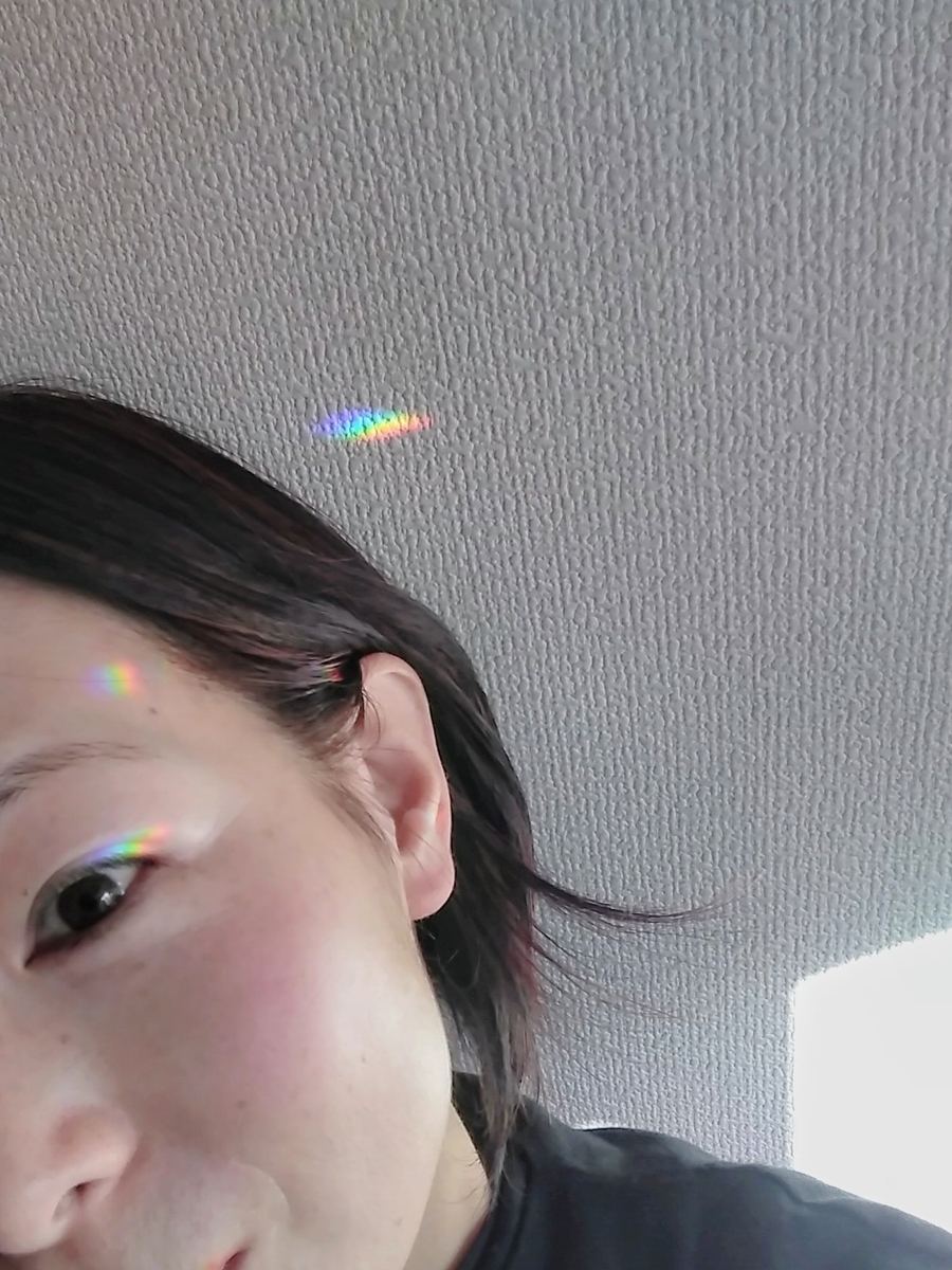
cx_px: 476
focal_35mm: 26
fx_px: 953
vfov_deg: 67.3
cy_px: 635
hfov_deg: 53.1
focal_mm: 2.18
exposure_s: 1/33
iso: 73
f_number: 2.4
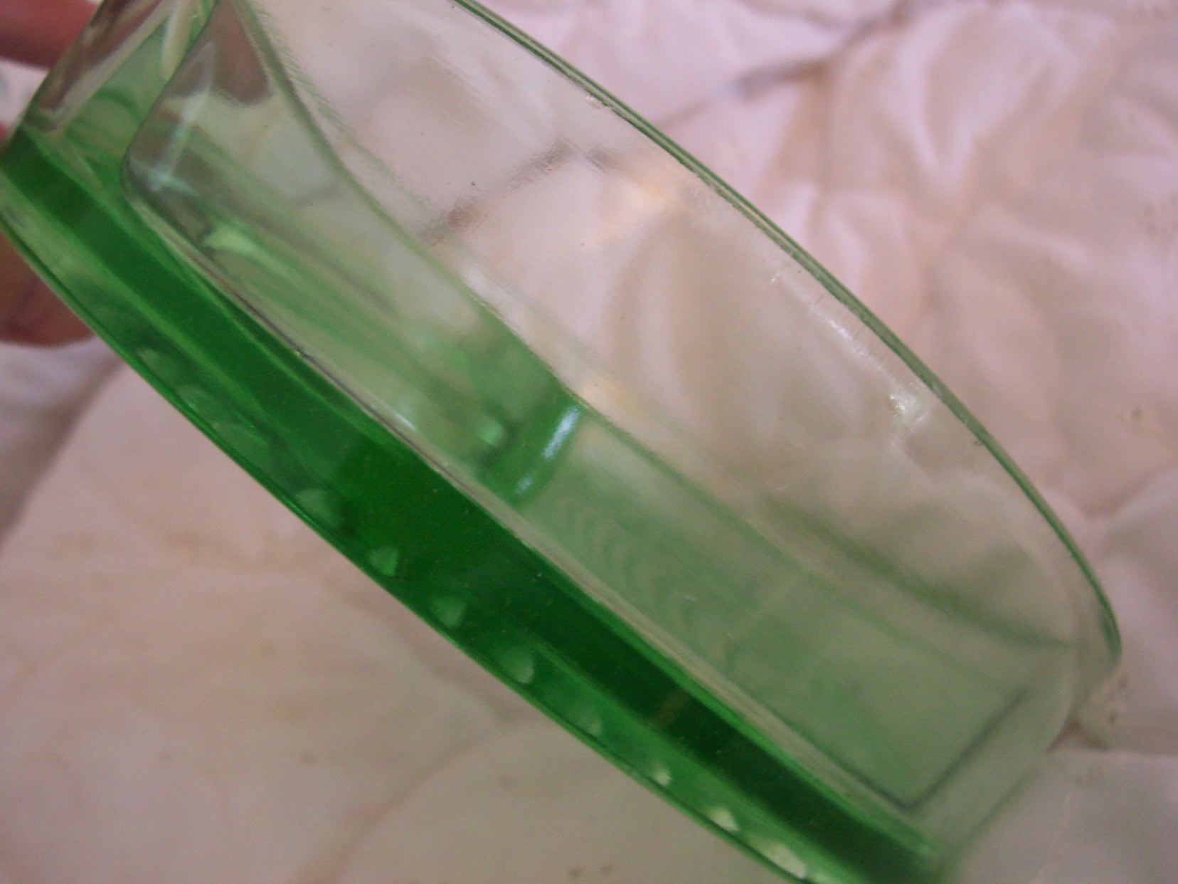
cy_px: 442
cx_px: 589
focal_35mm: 37
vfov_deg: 38.7
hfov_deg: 50.1
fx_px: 1259
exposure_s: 1/30
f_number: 2.8
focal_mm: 5.6
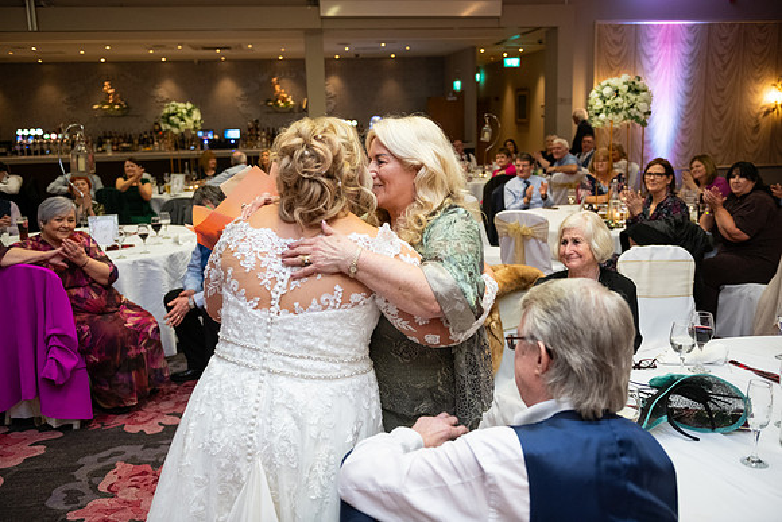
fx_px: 695
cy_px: 261
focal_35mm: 32
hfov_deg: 58.7
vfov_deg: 41.1
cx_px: 391
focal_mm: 32
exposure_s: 1/160
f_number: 3.5
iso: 1250
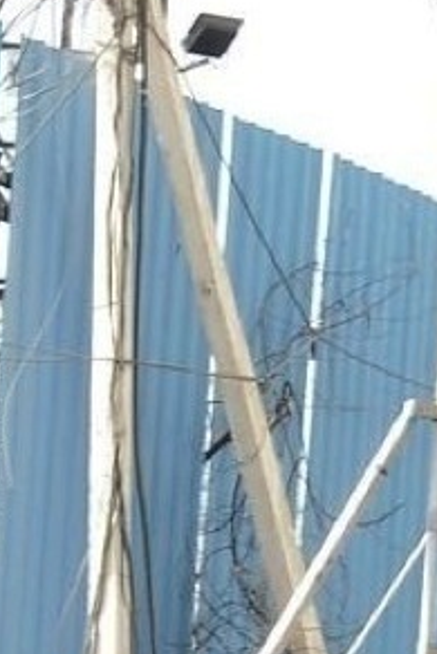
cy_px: 274
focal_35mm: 445
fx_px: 8092
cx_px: 961
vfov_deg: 4.6
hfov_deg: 3.1
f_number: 7.1
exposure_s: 1/125
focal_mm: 48
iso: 250
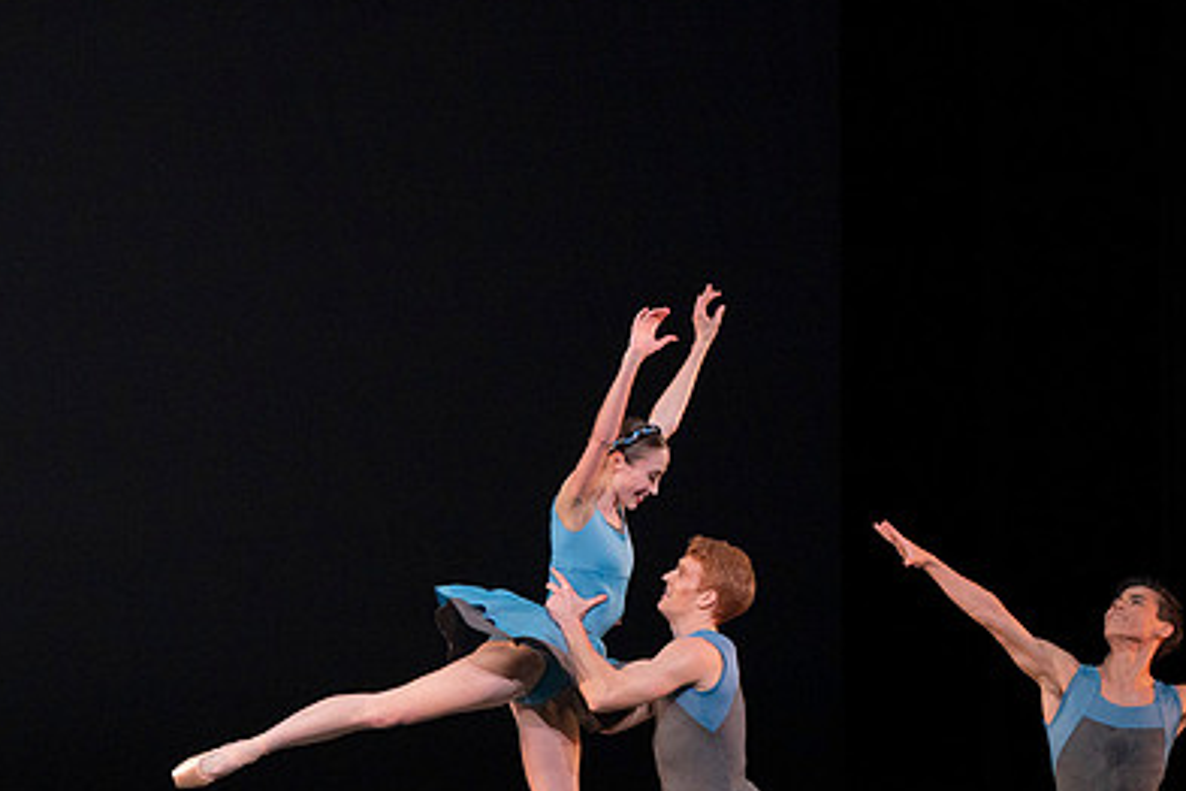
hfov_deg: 5.0
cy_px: 563
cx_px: 441
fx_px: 13704
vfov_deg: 3.3
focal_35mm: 416
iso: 6400
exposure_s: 1/400
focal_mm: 282
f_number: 8
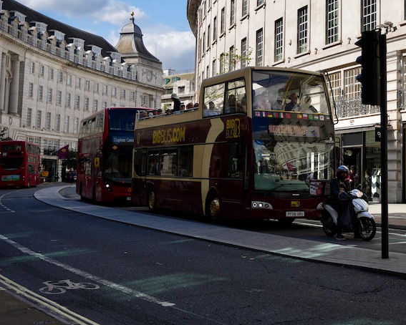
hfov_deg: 29.9
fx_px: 747
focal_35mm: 62
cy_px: 88
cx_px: 309
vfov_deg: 24.3
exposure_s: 1/2000
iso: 100
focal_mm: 36.7
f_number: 2.8
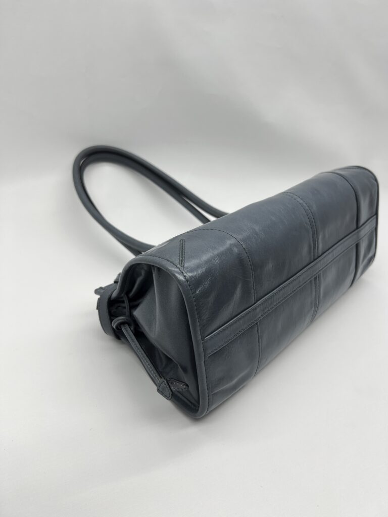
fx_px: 389
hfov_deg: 53.1
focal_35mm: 26
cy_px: 258
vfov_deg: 67.3
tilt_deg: -32.2
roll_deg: -7.7
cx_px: 194
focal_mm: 5.7
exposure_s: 1/182
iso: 40
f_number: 1.5
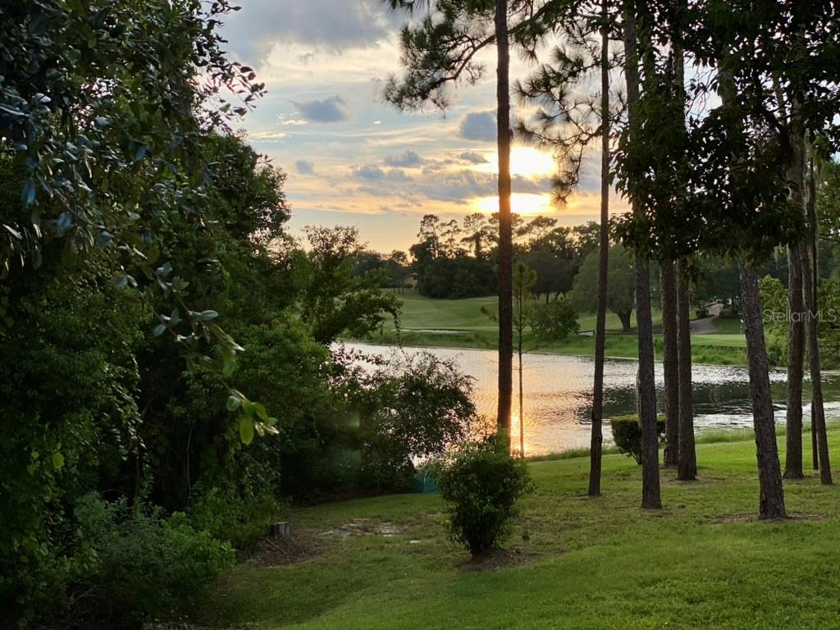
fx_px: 1262
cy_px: 315
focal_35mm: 52
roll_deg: -0.8
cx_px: 420
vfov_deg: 28.0
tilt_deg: -0.7
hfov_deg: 36.8
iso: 20
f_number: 2
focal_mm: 6
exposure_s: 1/615
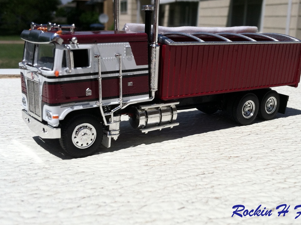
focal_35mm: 47
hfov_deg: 40.2
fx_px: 408
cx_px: 187
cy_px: 103
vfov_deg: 30.8
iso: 80
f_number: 2.8
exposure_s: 1/4286
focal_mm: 3.85
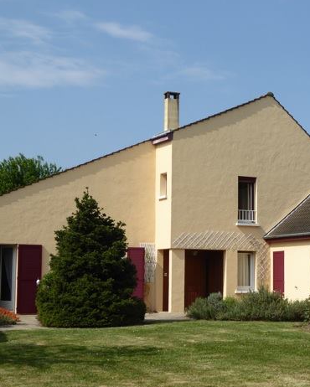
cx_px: 240
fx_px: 814
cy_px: 222
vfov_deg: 26.7
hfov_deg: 21.3
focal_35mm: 71
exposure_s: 1/1000
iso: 100
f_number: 3.8
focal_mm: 7.2
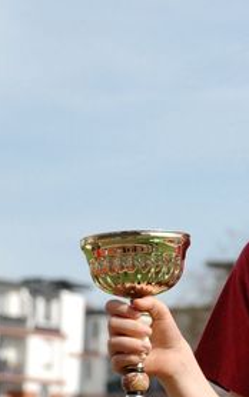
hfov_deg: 5.0
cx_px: 341
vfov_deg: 8.0
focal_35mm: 263
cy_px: 186
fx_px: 2854
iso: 1600
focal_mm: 75
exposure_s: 1/4000
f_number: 8
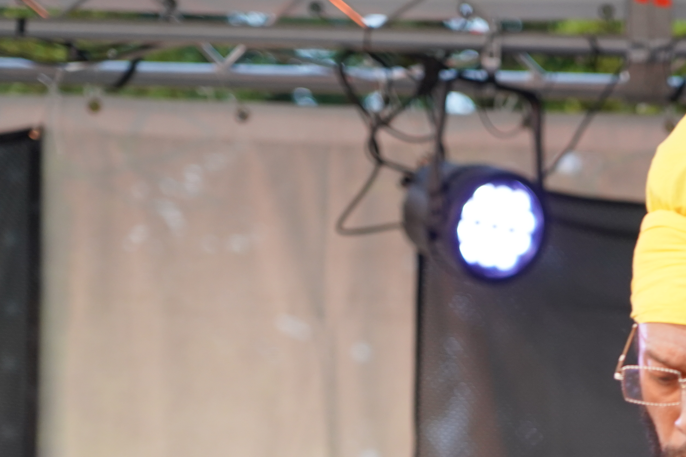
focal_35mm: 250
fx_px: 4764
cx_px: 664
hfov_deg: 8.2
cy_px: 496
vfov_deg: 5.5
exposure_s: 1/160
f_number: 4
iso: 1000
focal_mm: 105
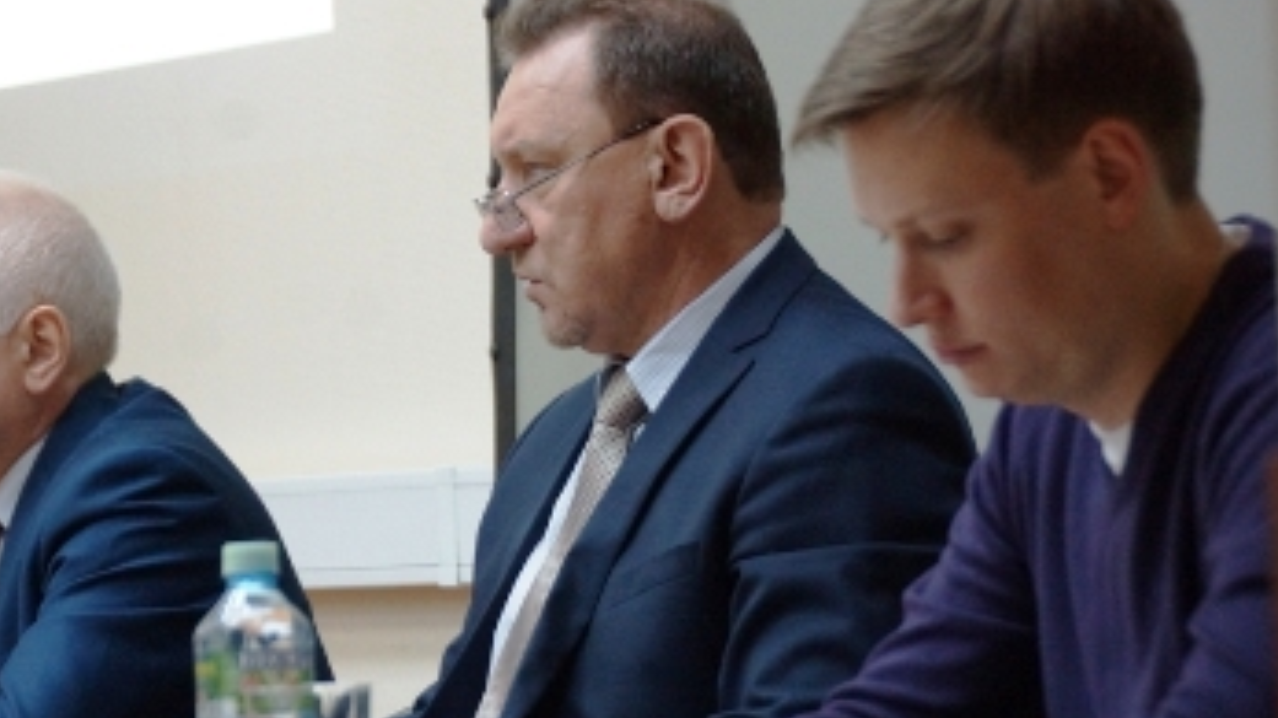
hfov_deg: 9.7
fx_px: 7555
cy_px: 300
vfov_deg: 5.4
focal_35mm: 223
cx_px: 482
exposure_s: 1/80
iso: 2000
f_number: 5.6
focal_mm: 110
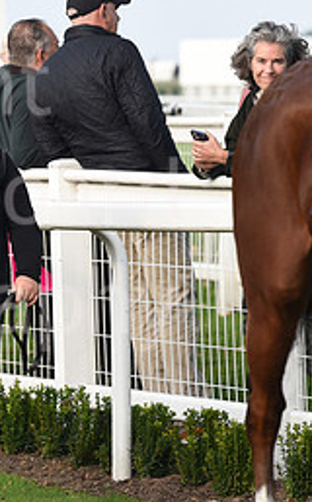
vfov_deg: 4.6
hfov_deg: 2.8
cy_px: 210
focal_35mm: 461
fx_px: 6289
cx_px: -70
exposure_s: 1/800
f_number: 5.6
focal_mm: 200
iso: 640
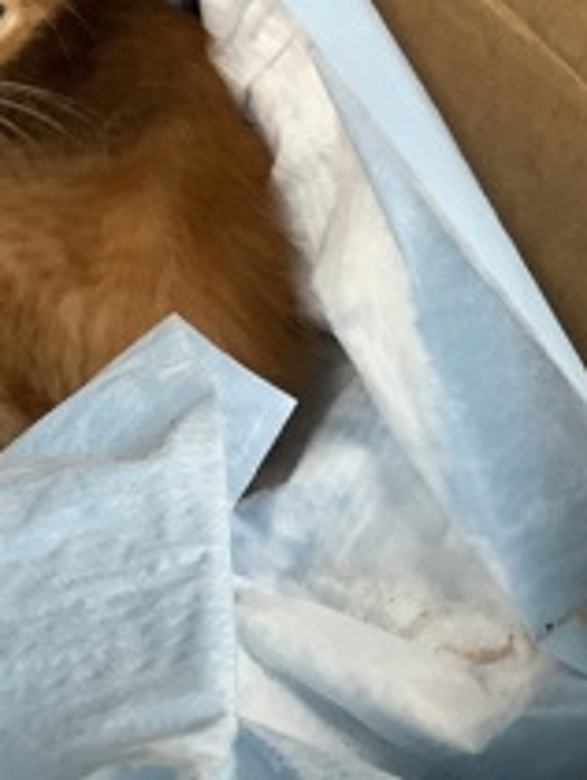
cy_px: 215
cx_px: 184
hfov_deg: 23.6
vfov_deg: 30.7
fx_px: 1399
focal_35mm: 62
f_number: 2.4
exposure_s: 1/50
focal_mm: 3.3
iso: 250
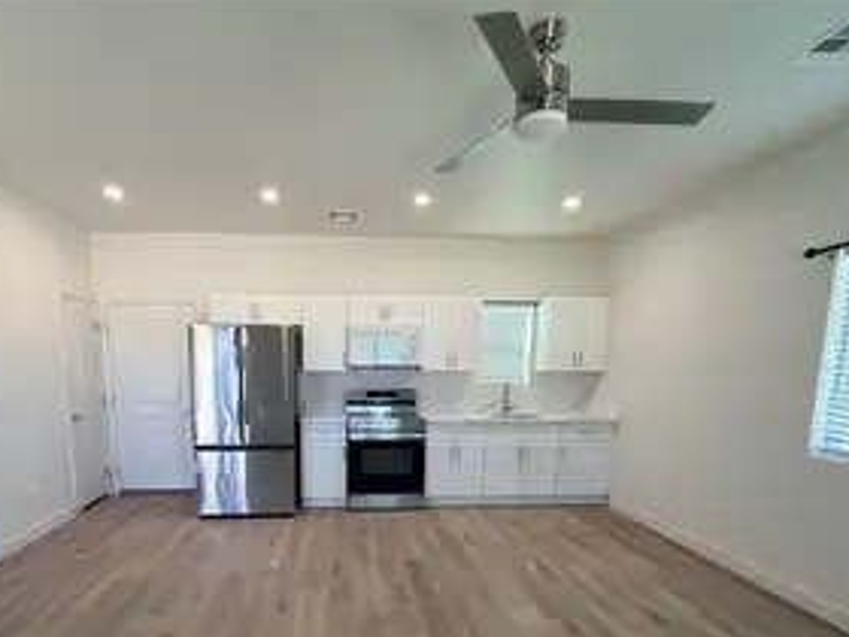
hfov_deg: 81.3
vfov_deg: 63.7
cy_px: 443
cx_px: 367
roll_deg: +0.0
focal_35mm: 20
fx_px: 491
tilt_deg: -10.1
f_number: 2.2
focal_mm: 2.22
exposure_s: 1/120
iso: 200
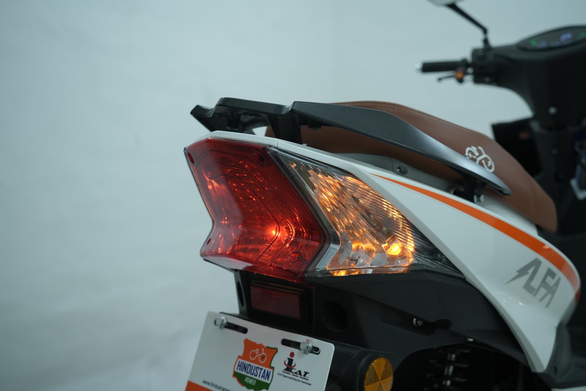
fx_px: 537
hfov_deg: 57.2
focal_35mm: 33
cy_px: 196
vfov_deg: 40.0
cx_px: 293
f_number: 4
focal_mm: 33
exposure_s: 1/100
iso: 400
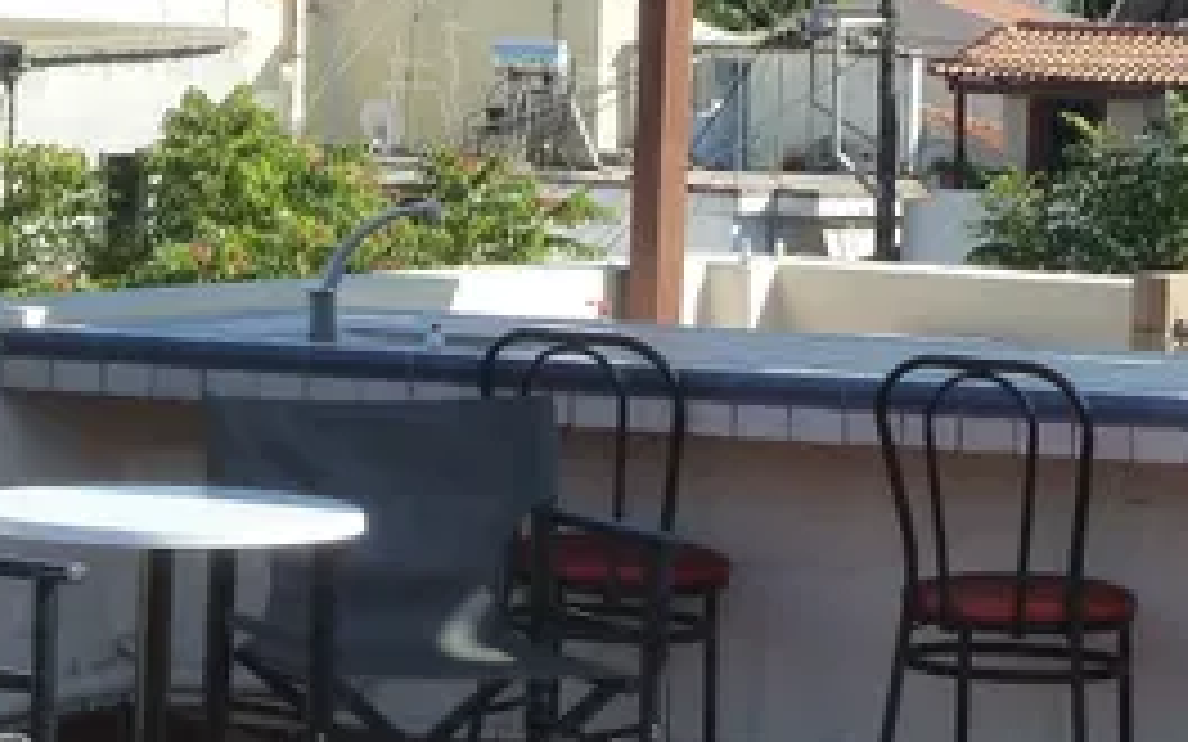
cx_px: 459
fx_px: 6087
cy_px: 103
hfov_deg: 11.1
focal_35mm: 188
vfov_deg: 7.0
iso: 125
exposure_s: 1/320
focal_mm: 12.8
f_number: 4.2
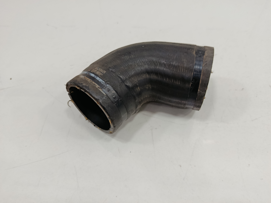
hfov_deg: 71.6
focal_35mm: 24
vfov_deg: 56.8
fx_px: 188
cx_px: 136
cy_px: 102
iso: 936
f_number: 1.7
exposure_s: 1/100
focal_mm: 5.24
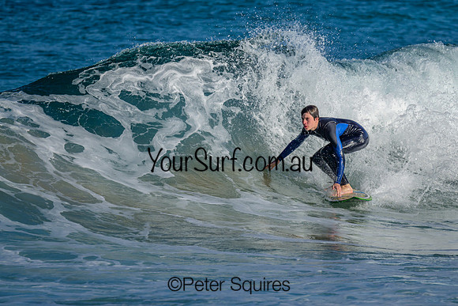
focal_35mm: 1099
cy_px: 143
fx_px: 13981
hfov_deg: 1.9
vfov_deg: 1.3
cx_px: 289
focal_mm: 800
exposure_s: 1/2000
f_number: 8
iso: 320
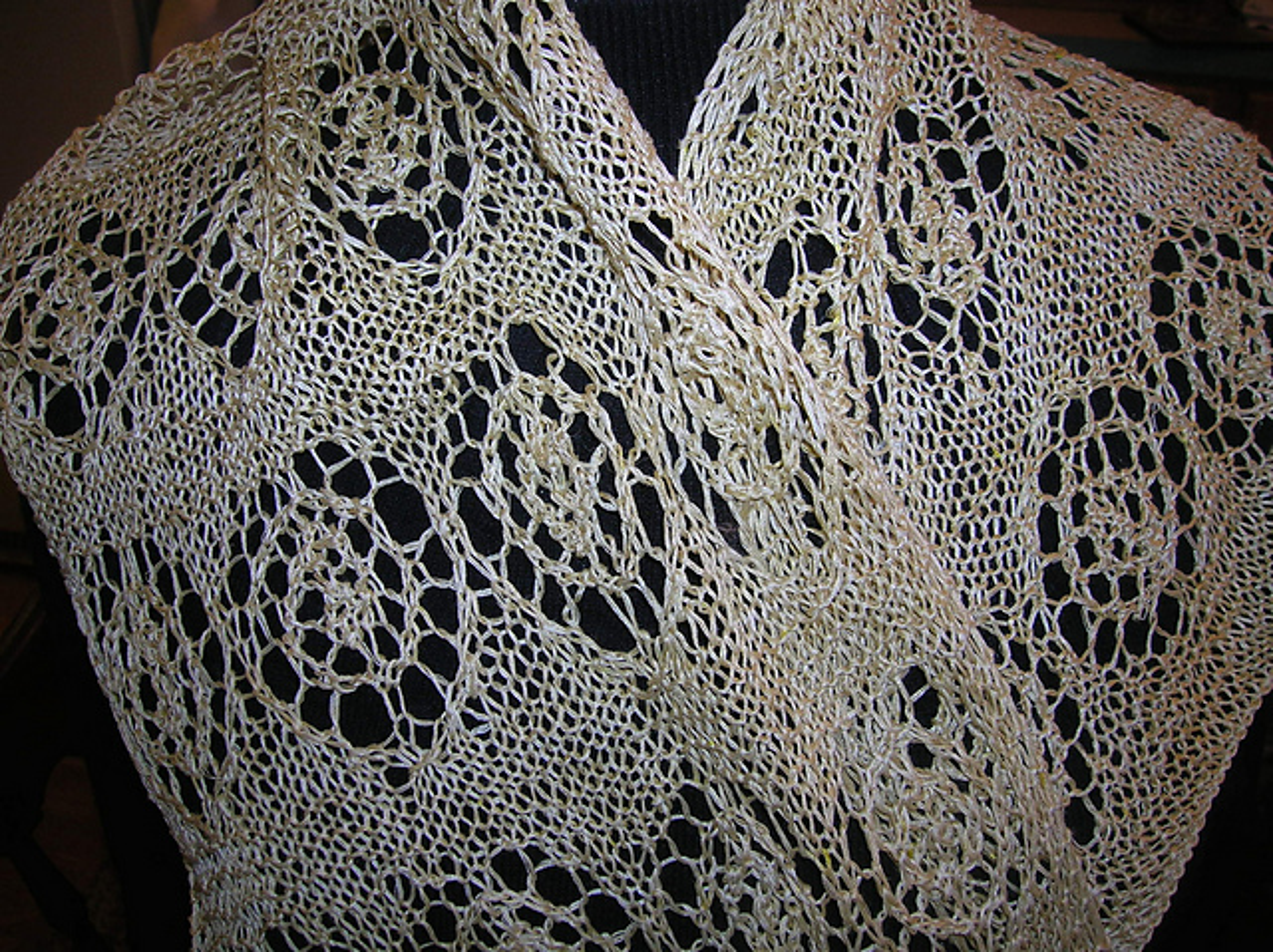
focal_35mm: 34
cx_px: 636
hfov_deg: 54.0
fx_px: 1249
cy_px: 476
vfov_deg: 41.7
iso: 50
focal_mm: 5.7
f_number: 2.9
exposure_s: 1/60.1
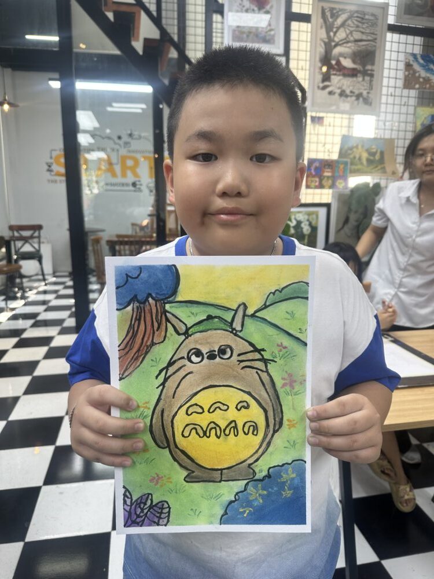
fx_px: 401
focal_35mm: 24
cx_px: 217
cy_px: 290
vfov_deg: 71.6
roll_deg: -2.1
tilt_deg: -11.5
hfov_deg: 56.8
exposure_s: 1/100
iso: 80
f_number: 1.78
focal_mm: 6.86
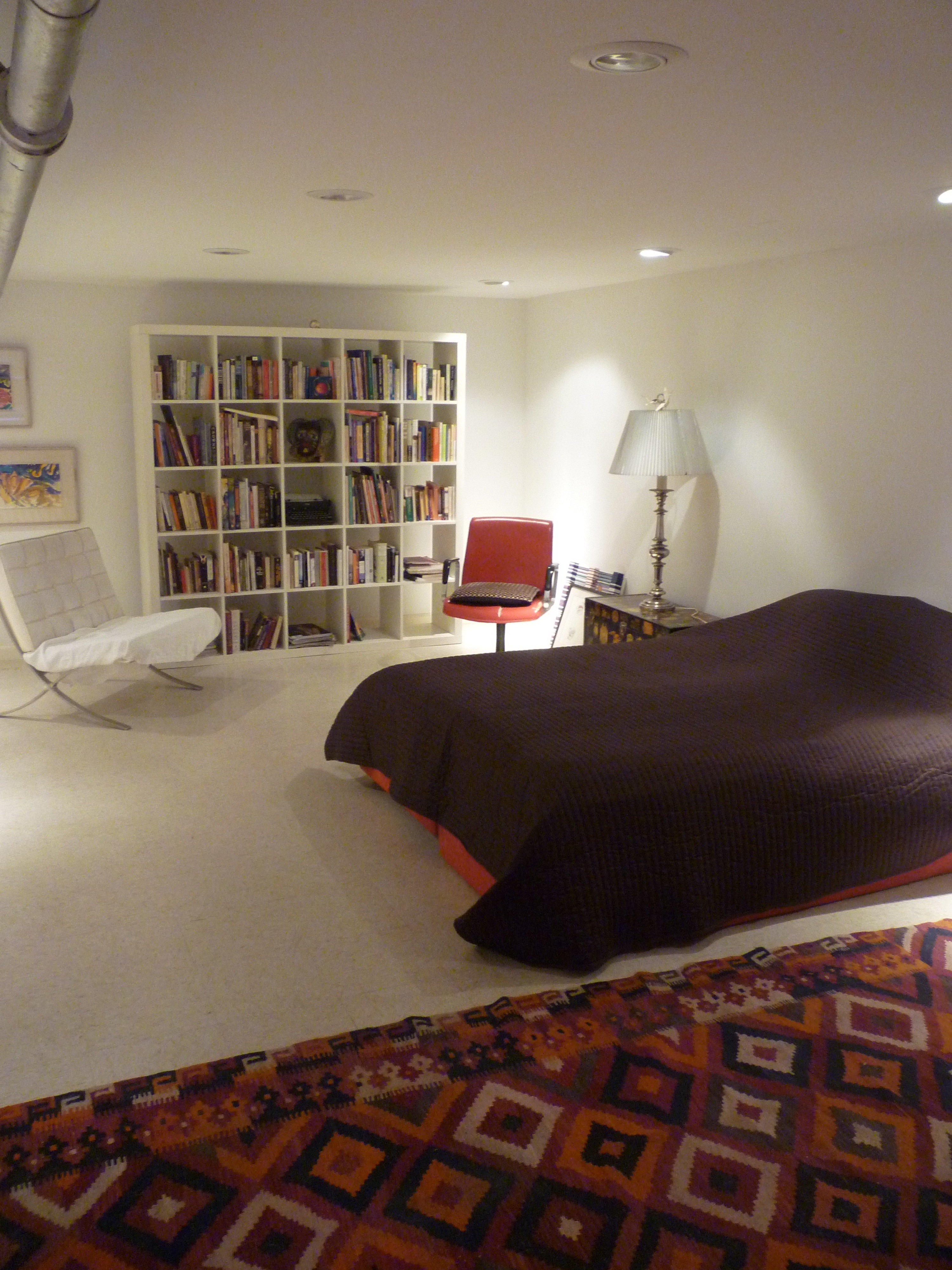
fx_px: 1063
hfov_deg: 48.2
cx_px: 476
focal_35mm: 29
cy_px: 635
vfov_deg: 61.7
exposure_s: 1/10
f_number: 3.3
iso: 400
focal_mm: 5.2
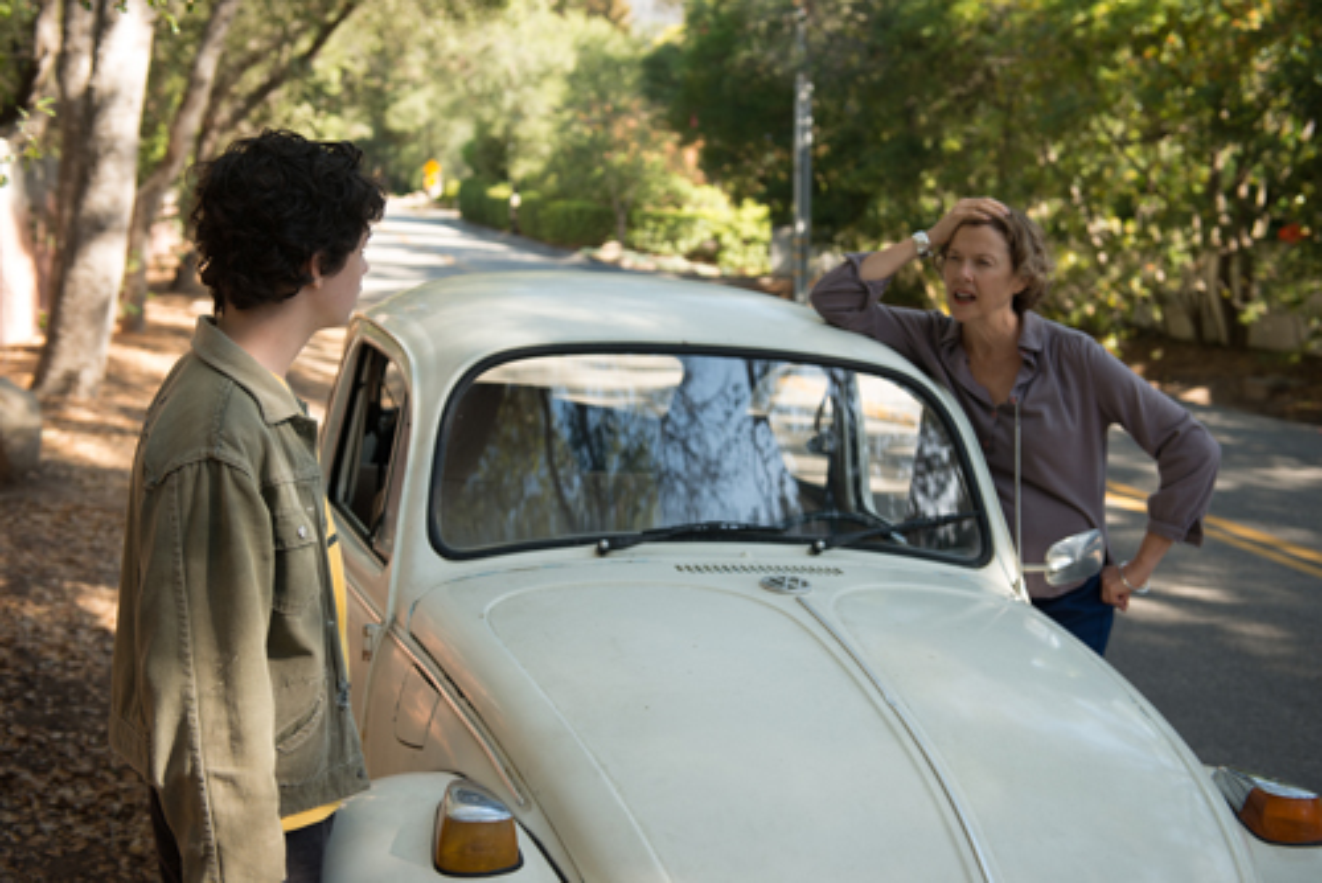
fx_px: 1653
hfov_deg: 43.6
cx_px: 661
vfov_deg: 29.9
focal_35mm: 45
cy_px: 442
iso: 250
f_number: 4
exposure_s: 1/250
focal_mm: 45
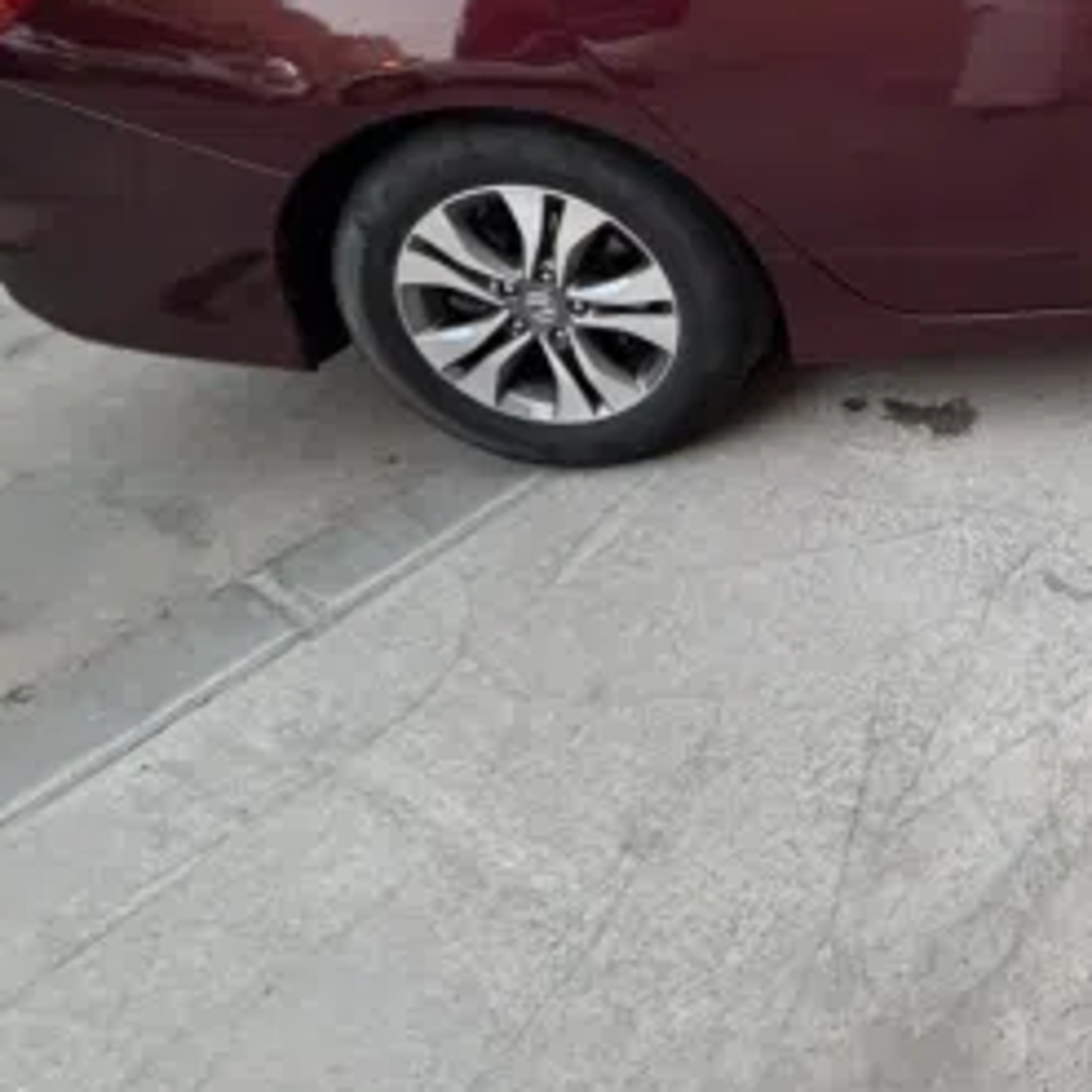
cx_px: 1220
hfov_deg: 40.5
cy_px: 141
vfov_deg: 46.8
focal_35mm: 32
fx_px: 1142
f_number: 2.2
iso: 500
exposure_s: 1/50
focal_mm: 2.22
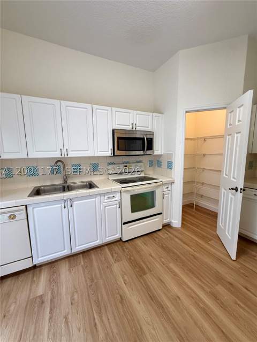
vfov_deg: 102.1
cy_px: 171
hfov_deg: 85.7
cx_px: 128
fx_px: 139
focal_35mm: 14
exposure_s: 1/120
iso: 200
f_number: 2.2
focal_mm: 2.22
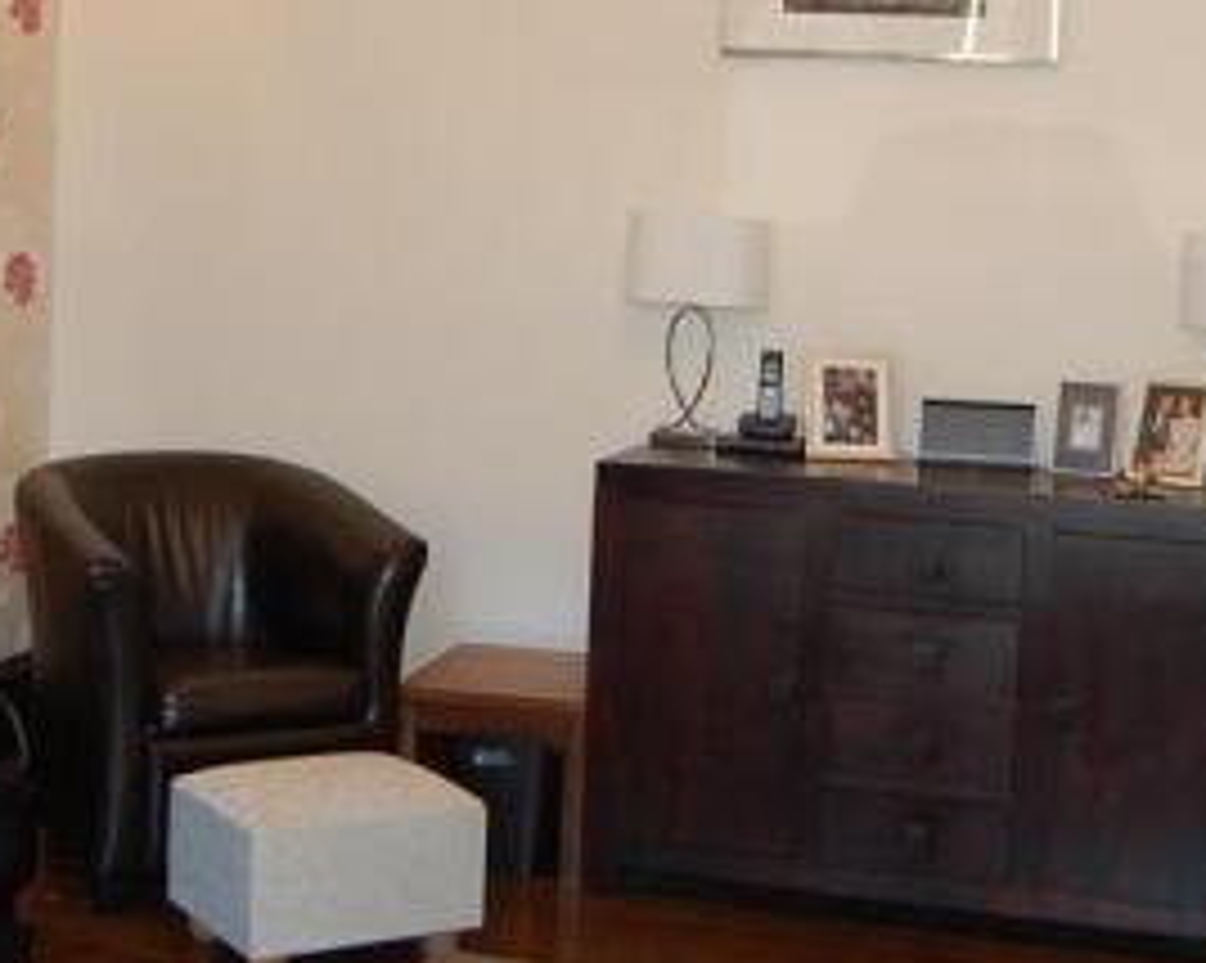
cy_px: 297
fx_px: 2211
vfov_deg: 24.4
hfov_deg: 30.5
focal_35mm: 62
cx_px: 518
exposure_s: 1/60
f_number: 3.5
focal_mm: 18
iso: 400
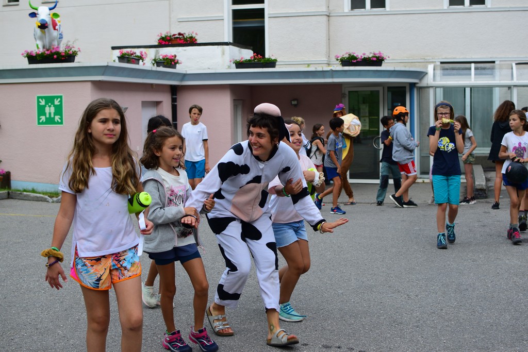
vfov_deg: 25.8
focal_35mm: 52
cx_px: 264
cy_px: 176
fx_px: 770
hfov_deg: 37.8
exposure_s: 1/250
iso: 200
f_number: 4
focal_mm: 35
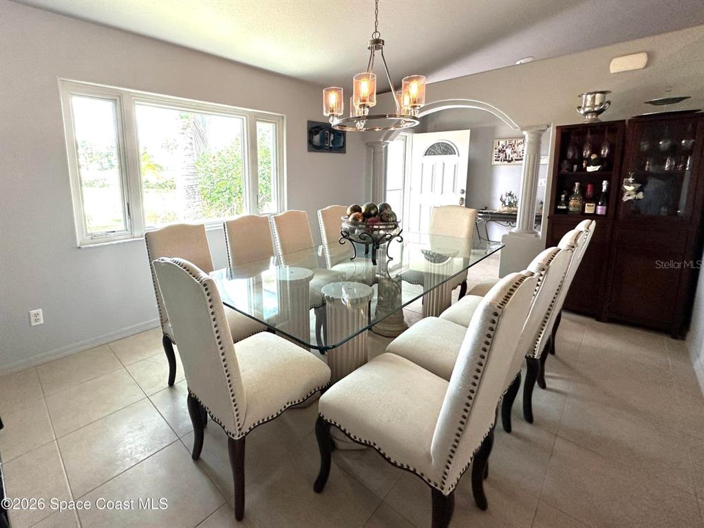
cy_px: 264
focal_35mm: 14
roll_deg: +0.4
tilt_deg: -9.1
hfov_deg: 102.0
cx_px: 352
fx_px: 285
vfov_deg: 85.7
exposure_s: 1/120
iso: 200
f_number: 2.2
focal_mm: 2.22
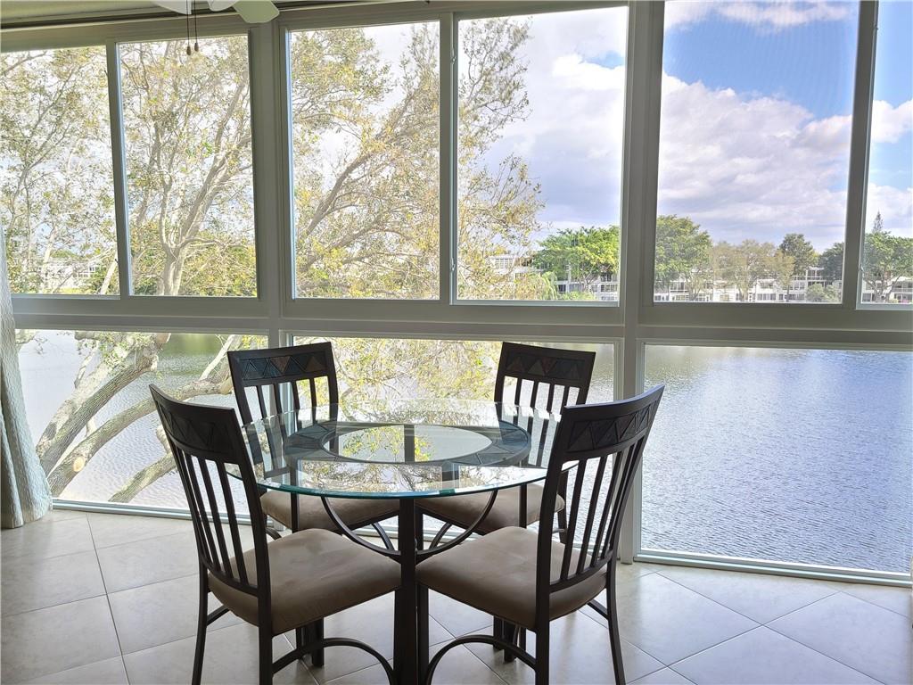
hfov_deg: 67.3
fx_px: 686
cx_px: 456
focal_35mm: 26
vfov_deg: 53.1
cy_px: 342
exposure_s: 1/175
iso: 40
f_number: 1.8
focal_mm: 5.4
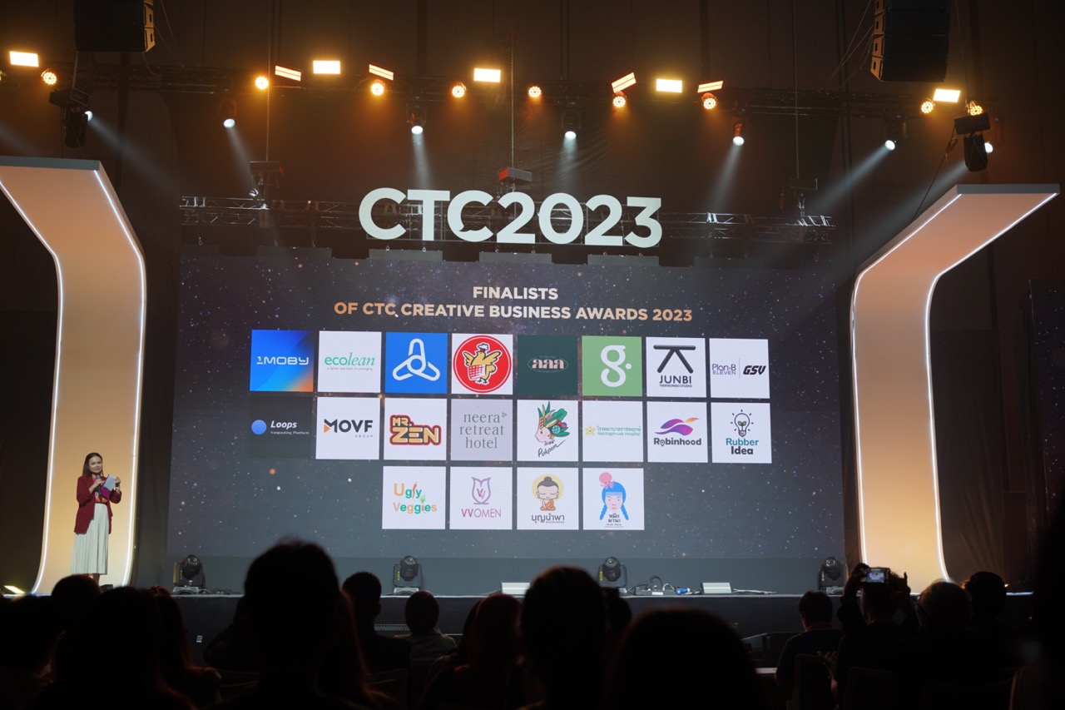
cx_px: 532
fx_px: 1298
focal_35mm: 44
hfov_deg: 44.6
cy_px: 355
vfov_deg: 30.6
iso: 100
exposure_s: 1/40
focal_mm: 43.9
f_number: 3.5
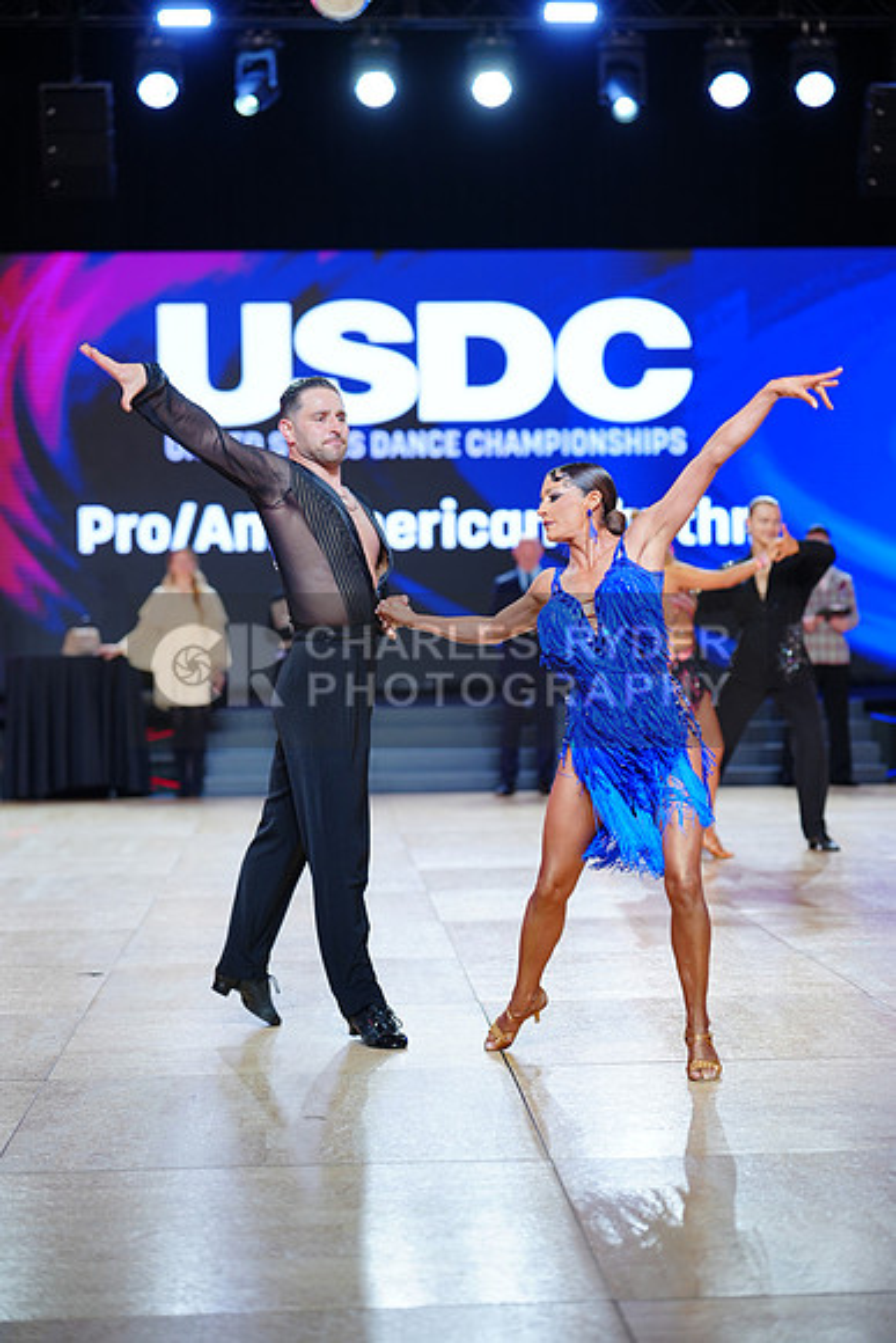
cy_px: 672
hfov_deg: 20.0
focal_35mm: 68
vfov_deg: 29.6
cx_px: 448
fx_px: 2537
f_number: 2
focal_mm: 68
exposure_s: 1/400
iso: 320
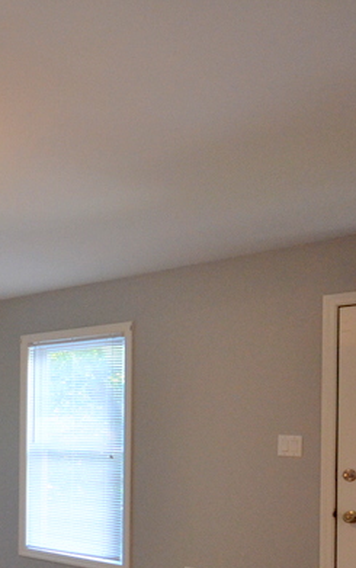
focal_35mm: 40
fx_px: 620
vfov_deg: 47.5
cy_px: 422
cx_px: -116
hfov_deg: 26.7
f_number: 4
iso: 1250
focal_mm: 10
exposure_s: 1/60
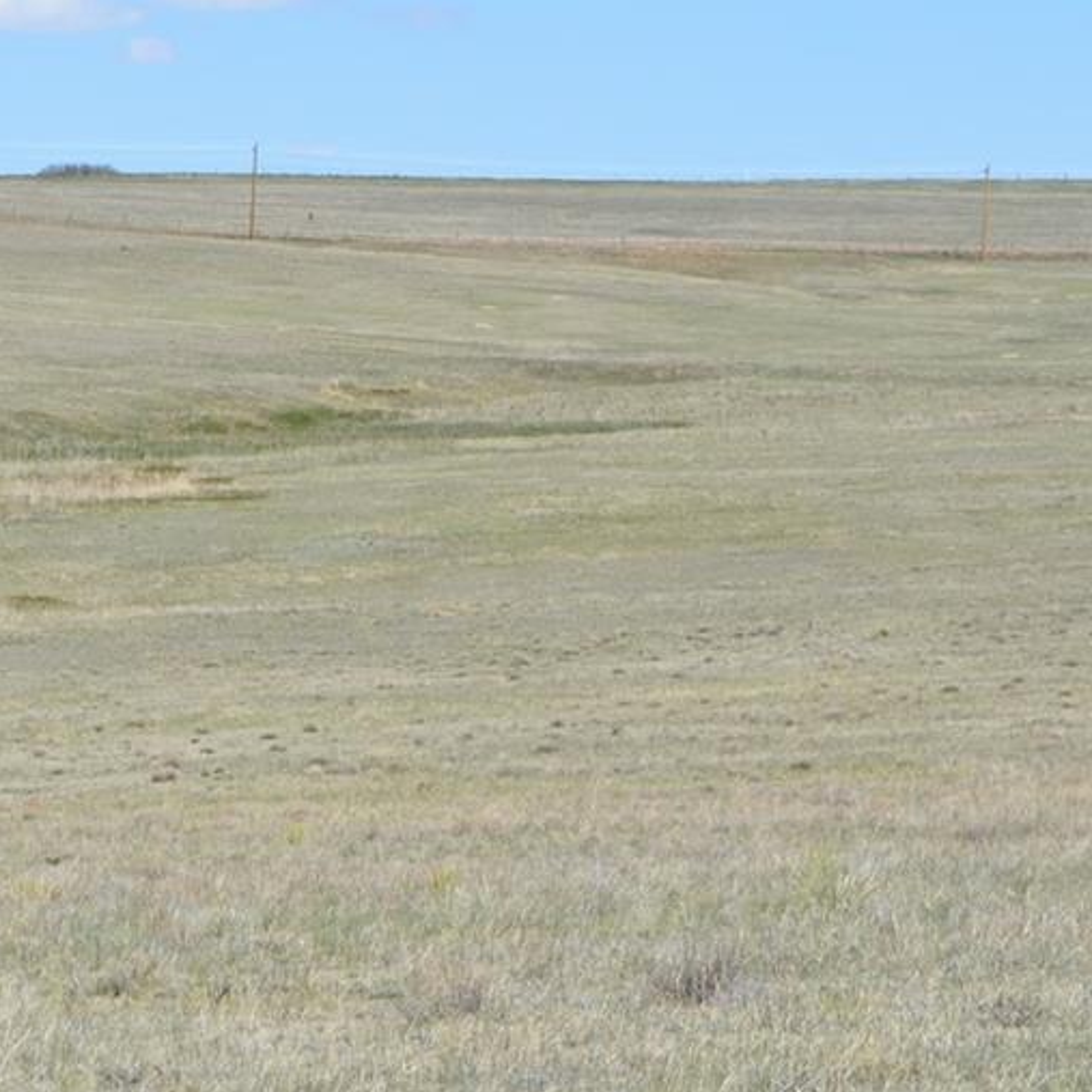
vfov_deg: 8.2
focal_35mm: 213
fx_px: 7602
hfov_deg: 8.2
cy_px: 504
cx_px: 165
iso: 100
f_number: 9
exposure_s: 1/320
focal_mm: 52
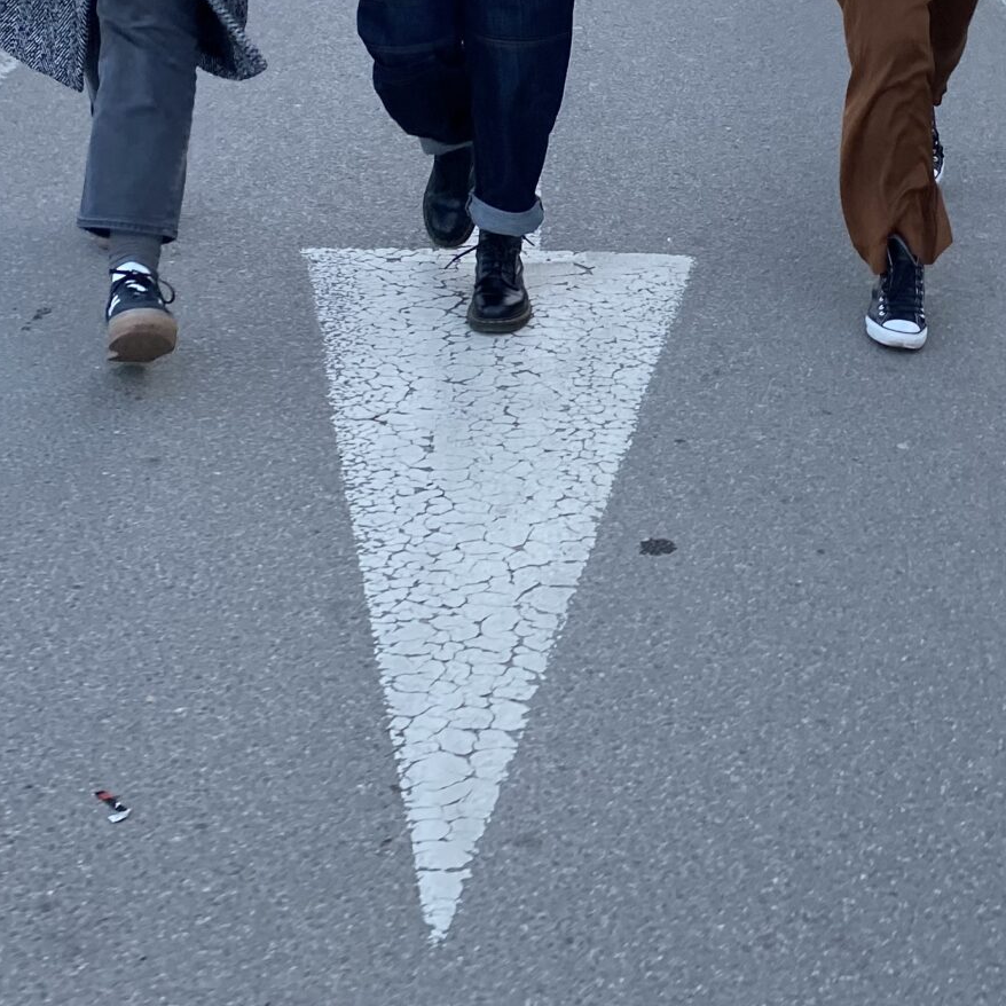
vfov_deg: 24.6
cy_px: 7
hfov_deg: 25.7
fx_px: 2203
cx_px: 575
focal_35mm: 67
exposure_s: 1/122
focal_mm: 4.25
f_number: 1.8
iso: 50
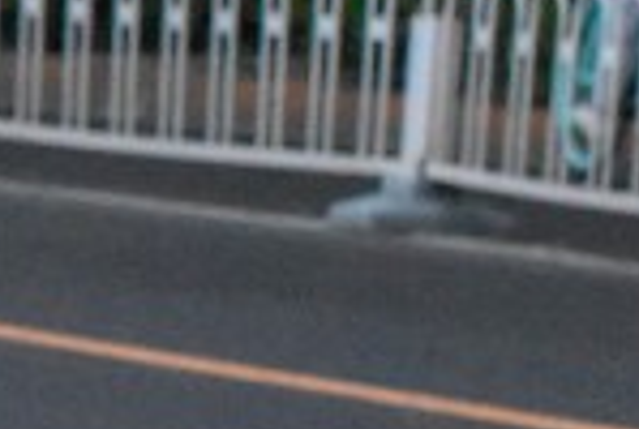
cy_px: 390
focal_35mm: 499
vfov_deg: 2.8
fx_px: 8875
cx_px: -1484
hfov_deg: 4.0
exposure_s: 1/250
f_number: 5
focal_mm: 46
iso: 3200
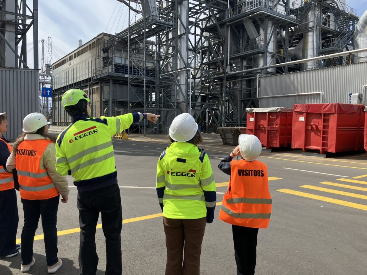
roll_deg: -0.4
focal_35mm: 28
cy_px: 138
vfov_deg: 49.7
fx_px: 297
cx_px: 184
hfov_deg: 63.4
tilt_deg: -2.4
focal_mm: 3.99
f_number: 1.8
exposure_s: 1/1312
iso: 32
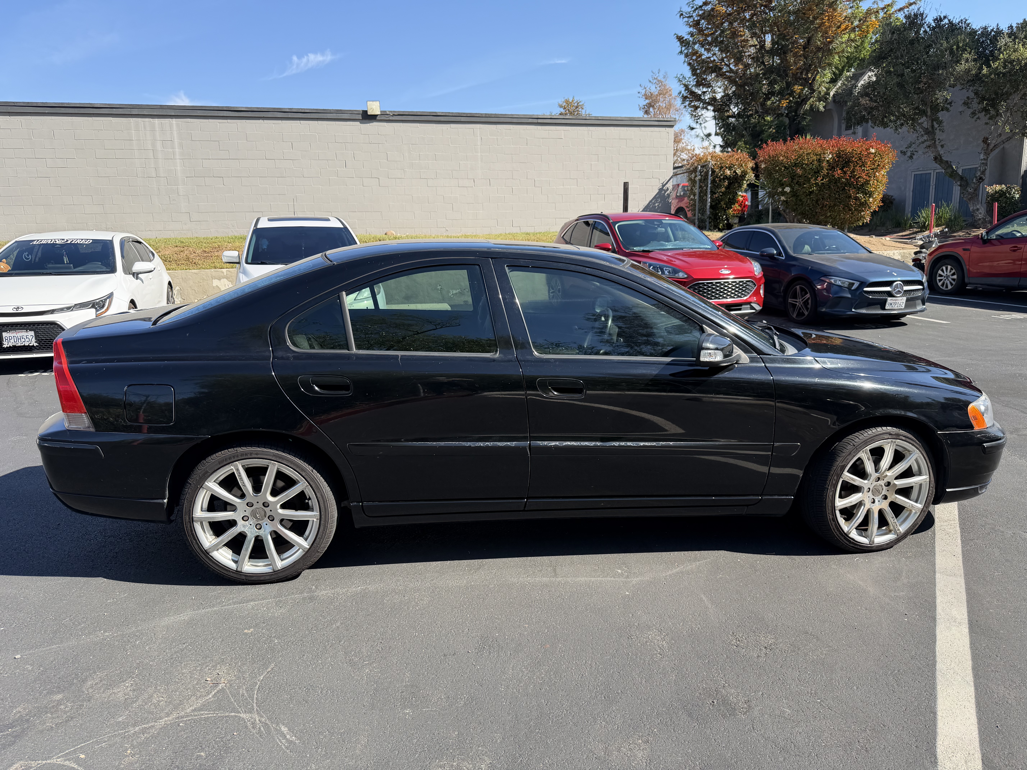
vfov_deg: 56.8
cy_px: 385
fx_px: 712
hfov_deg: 71.6
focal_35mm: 24
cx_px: 514
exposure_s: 1/2110
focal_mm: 6.76
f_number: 1.78
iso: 80
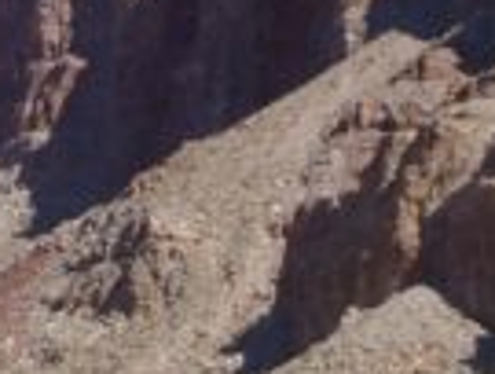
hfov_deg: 5.4
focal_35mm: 359
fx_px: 5147
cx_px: -341
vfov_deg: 4.1
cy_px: 568
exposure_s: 1/250
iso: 80
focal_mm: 13.4
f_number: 5.5
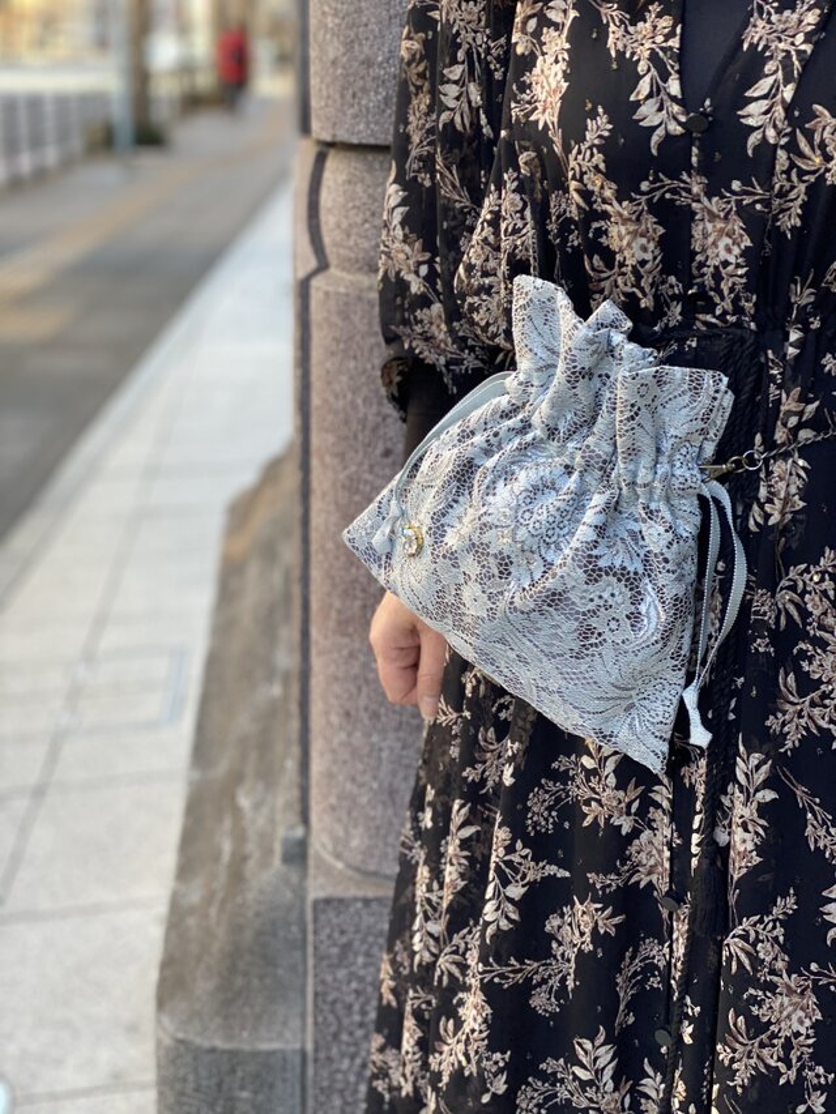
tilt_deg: -15.2
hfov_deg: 28.0
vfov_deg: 36.8
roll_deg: -2.2
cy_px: 557
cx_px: 418
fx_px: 1674
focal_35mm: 52
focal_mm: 6
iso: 40
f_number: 2
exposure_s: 1/122
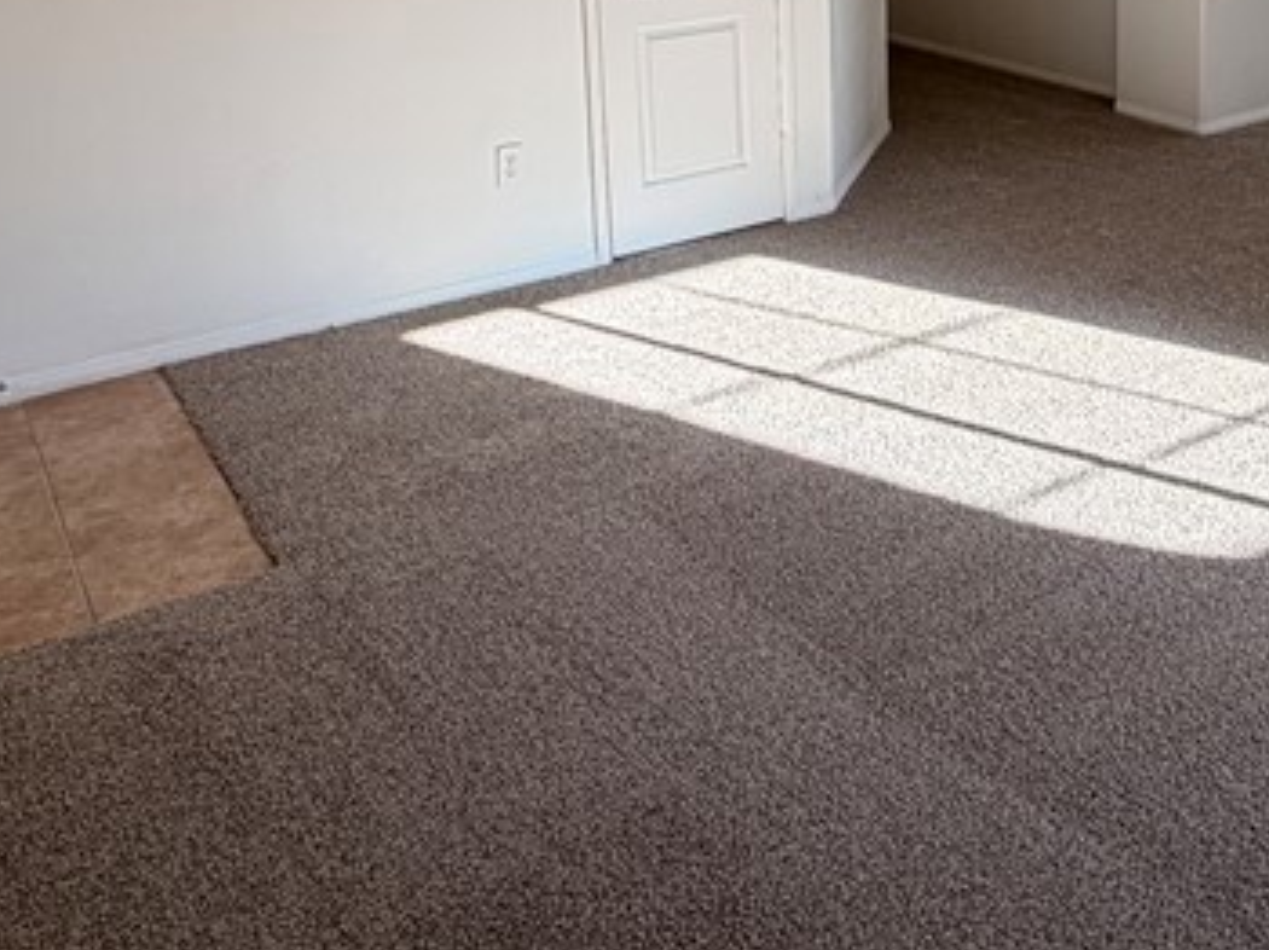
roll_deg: +1.5
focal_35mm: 41
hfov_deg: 44.0
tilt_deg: -9.2
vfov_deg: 32.4
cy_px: 4
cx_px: 986
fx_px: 1502
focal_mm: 2.22
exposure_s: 1/120
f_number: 2.2
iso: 80
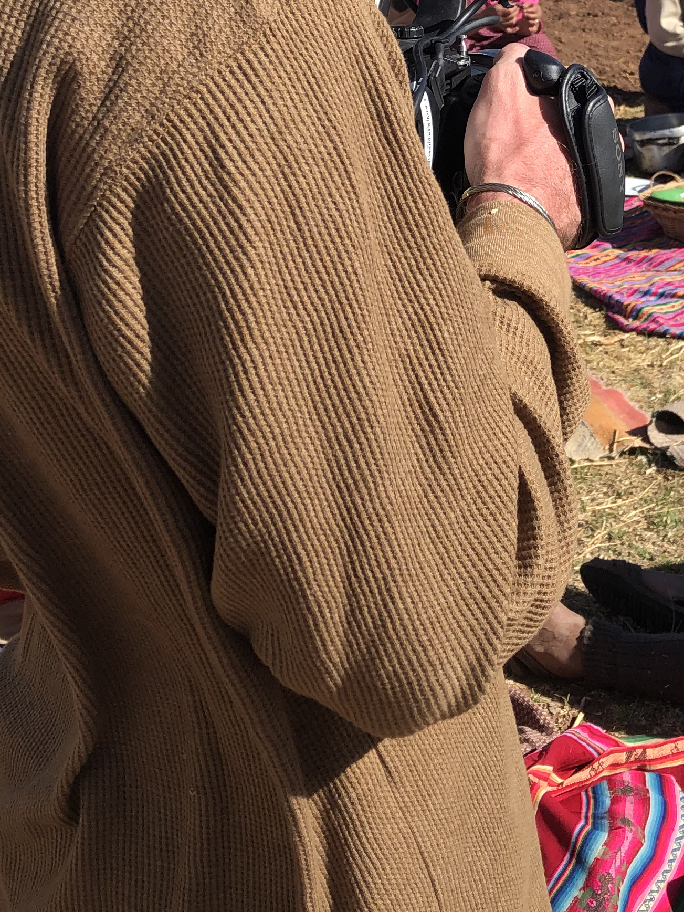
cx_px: 532
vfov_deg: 29.1
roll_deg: -1.4
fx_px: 1712
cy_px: 162
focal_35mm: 65
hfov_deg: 22.3
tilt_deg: -7.5
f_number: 1.8
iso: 20
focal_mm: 3.99
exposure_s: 1/1372
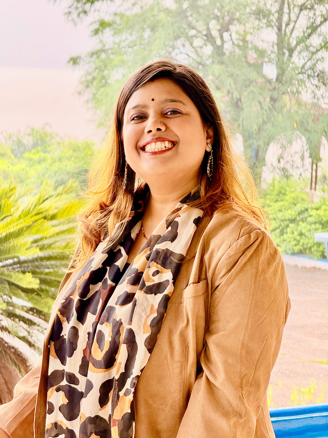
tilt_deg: -5.2
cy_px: 219
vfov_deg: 16.4
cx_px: 164
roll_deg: -3.0
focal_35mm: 120
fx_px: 1516
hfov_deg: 12.3
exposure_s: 1/111
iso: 64
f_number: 2.8
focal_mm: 15.66
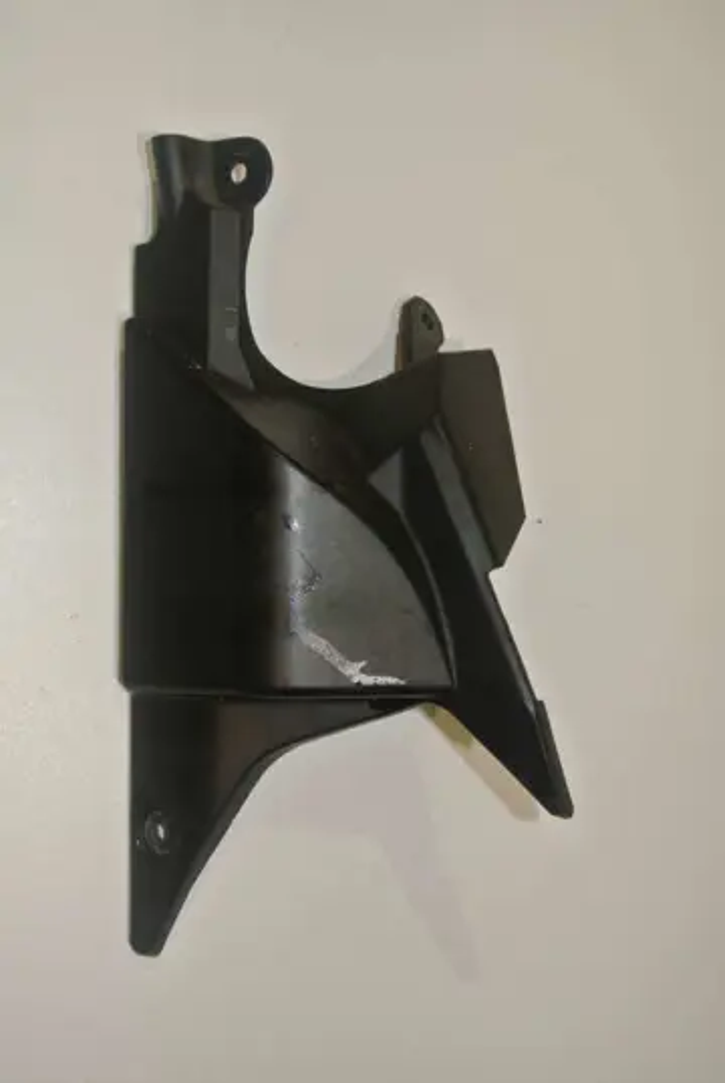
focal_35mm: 44
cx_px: 362
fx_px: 1326
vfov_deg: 44.5
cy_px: 542
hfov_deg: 30.6
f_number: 4.2
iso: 200
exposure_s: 1/60
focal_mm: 16.3
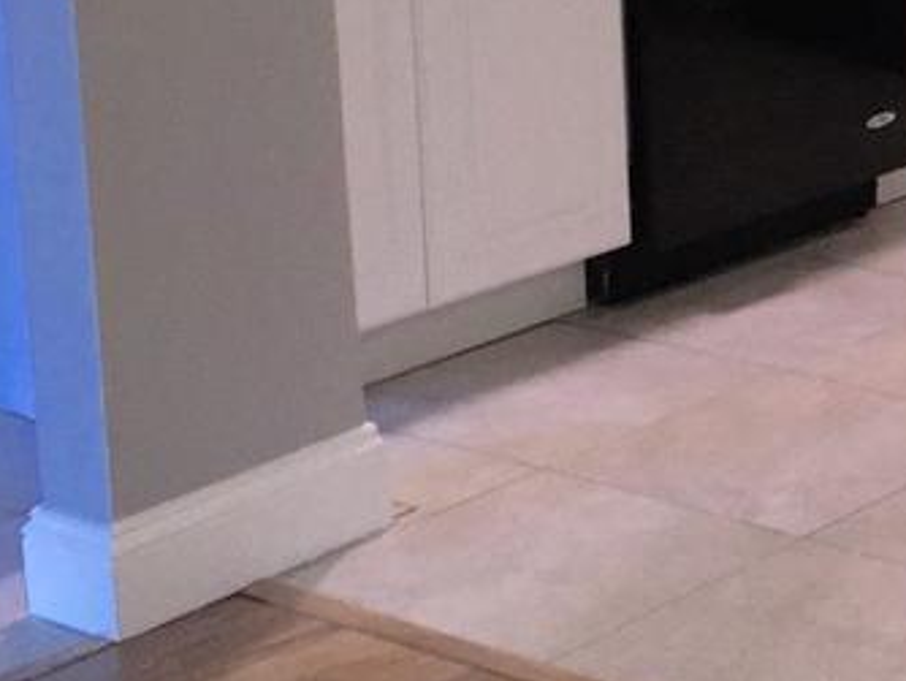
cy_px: -41
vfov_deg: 11.7
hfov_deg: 14.4
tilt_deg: -13.9
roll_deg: -0.8
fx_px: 3274
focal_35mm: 125
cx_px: 1468
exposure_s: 1/30
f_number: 2.2
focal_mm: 4.15
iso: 64
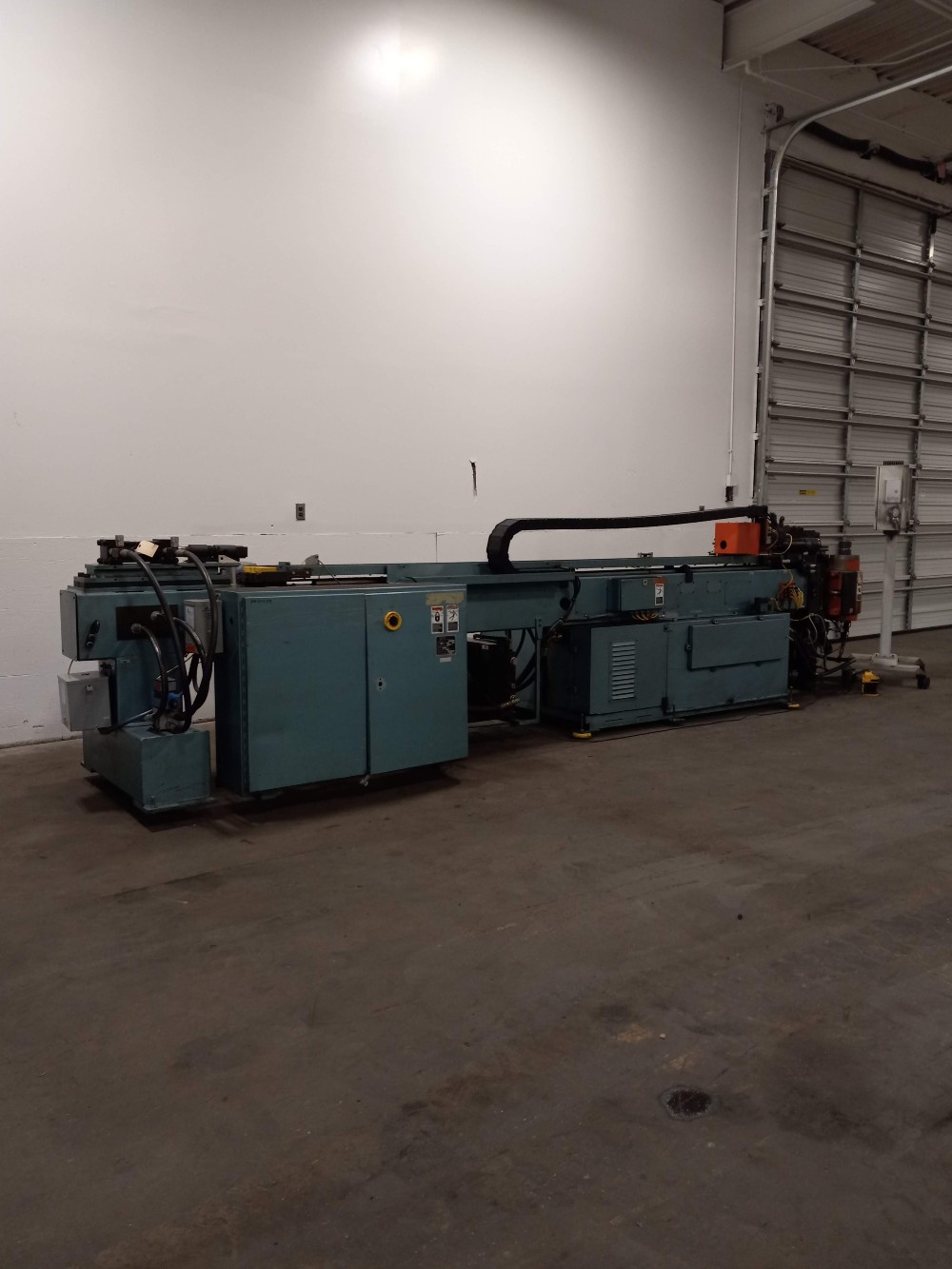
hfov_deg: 51.4
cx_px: 476
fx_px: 990
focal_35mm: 27
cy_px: 634
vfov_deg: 65.3
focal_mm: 3.94
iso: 125
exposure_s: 1/120
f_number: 1.8
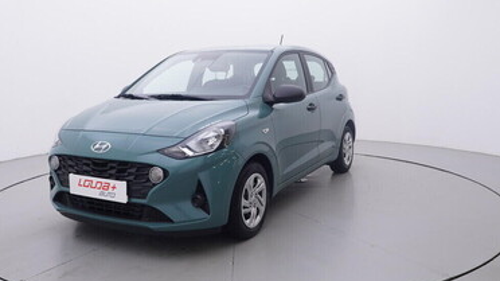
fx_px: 461
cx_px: 237
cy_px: 127
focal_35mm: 35
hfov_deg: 56.9
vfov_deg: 33.9
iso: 200
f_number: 5
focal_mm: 15
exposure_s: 1/80
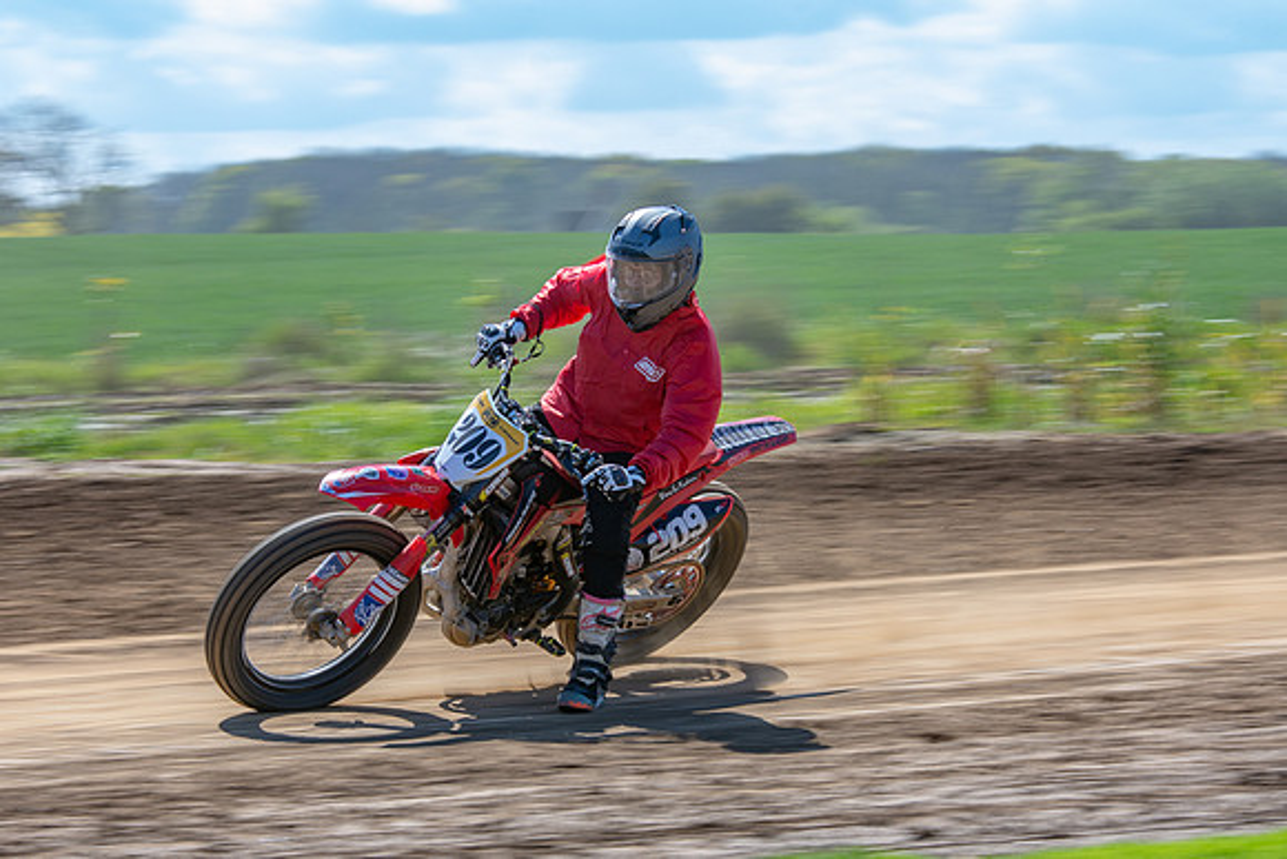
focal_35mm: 180
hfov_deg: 11.4
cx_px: 579
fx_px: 6419
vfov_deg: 7.7
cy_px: 488
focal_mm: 100
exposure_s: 1/160
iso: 200
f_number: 8
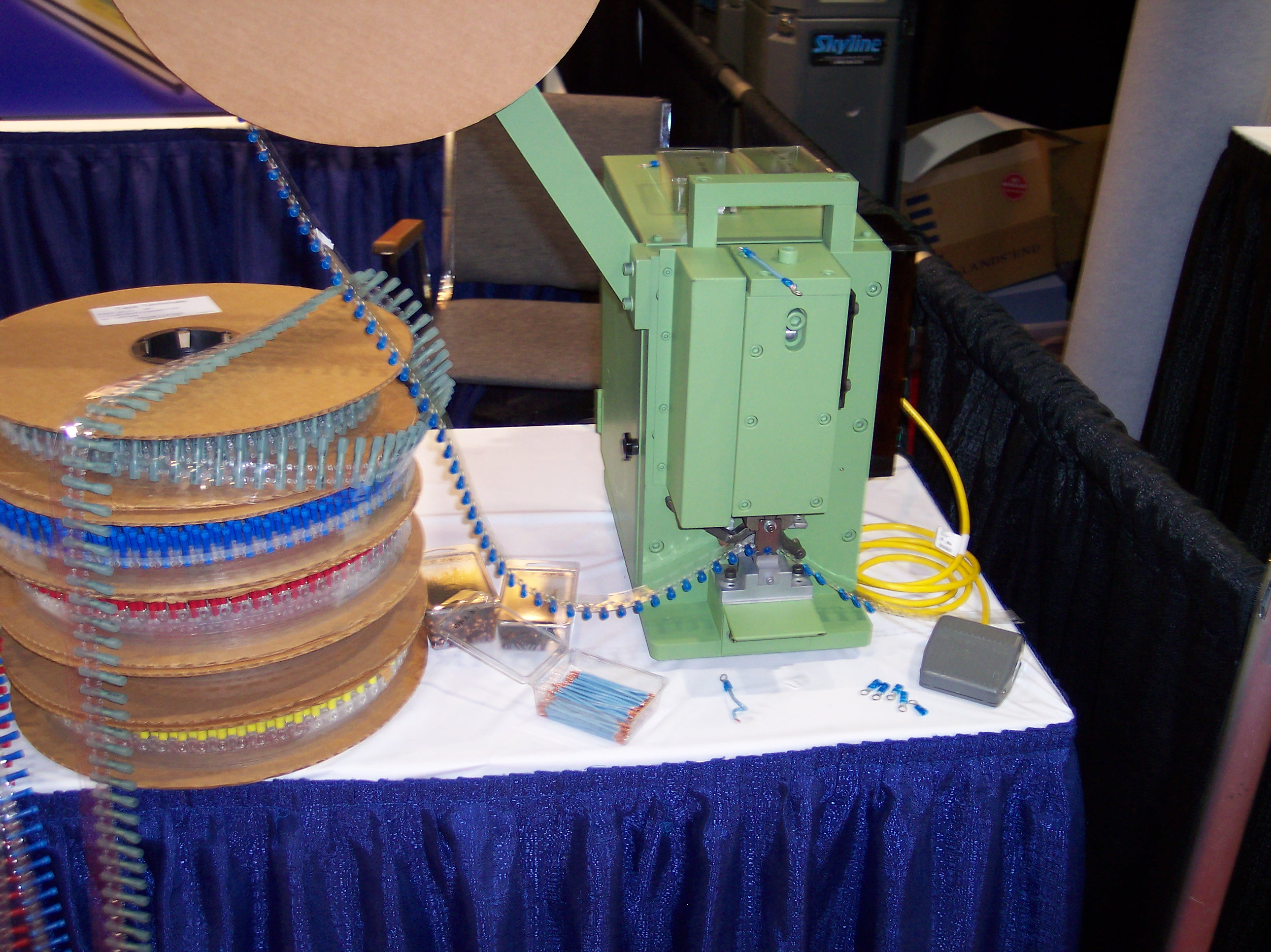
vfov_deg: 37.7
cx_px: 636
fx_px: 1394
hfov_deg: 49.0
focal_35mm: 38
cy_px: 476
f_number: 2.8
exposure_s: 1/30
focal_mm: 8
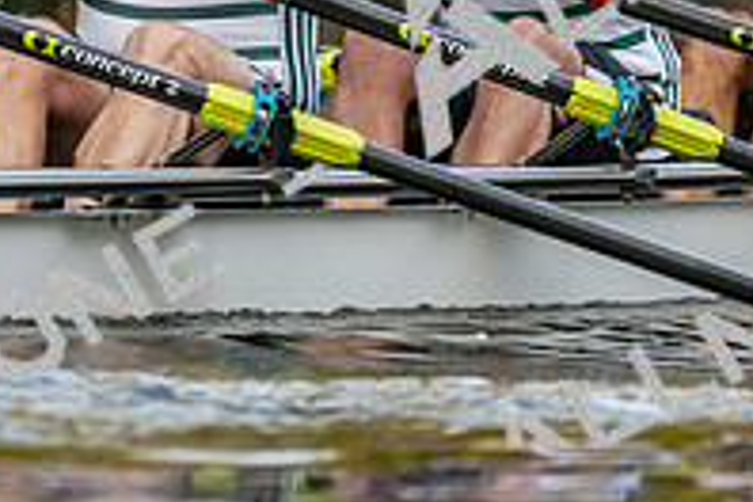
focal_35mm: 1171
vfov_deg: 1.2
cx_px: 80
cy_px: -203
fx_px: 24492
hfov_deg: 1.8
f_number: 4.5
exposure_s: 1/2500
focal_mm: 400
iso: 2800
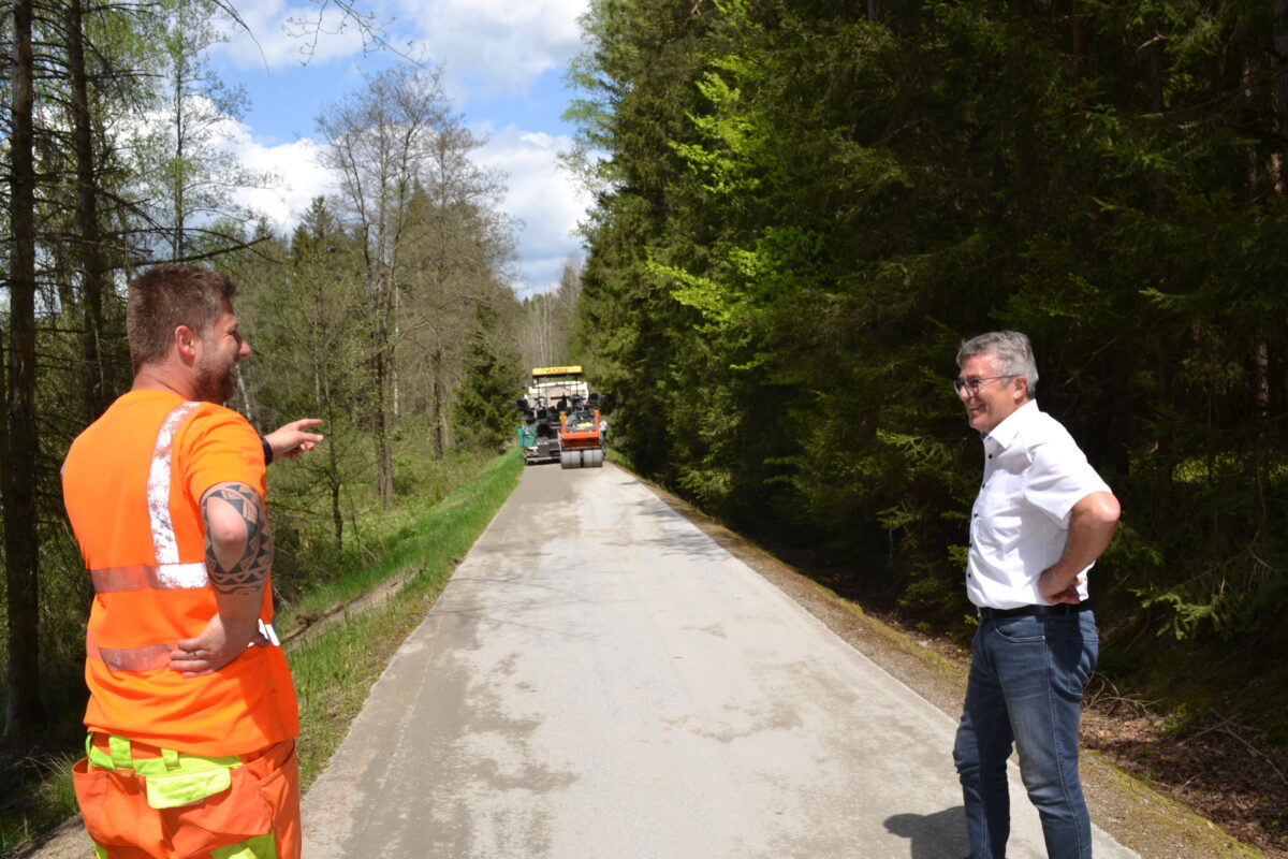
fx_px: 1181
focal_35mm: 33
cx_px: 644
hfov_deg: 57.2
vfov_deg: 40.0
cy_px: 430
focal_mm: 22
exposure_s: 1/200
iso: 100
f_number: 8
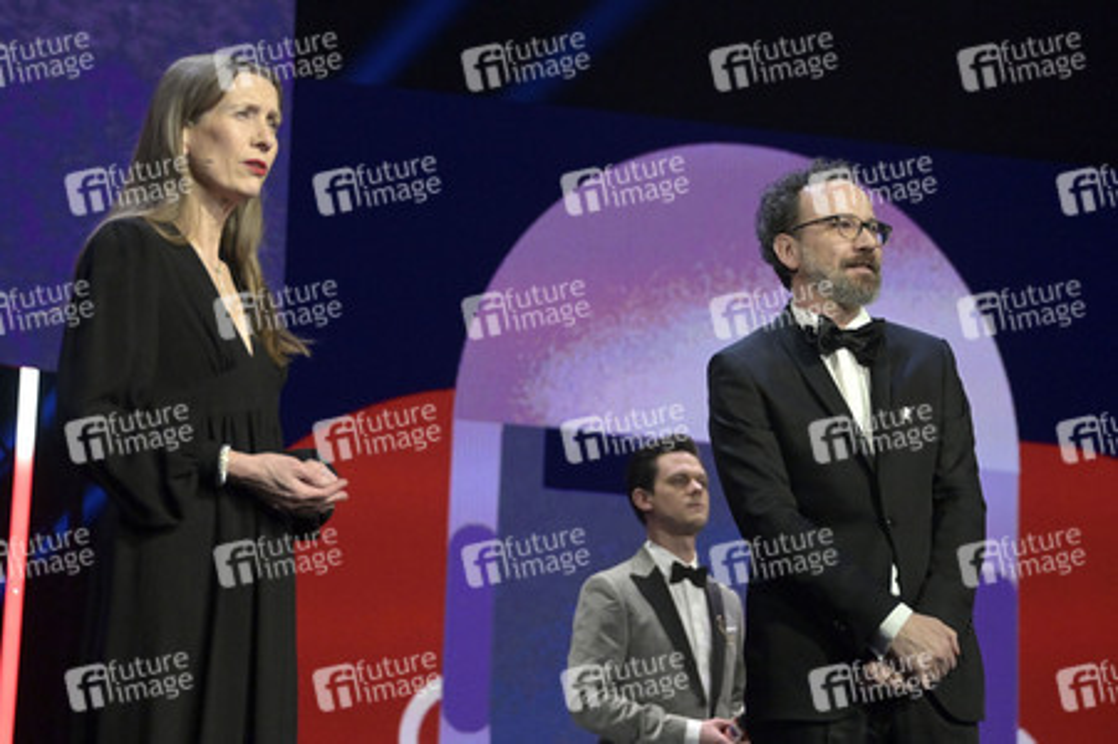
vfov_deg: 11.0
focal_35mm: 125
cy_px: 372
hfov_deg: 16.4
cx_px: 559
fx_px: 3879
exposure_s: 1/320
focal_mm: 125
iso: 8000
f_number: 5.6
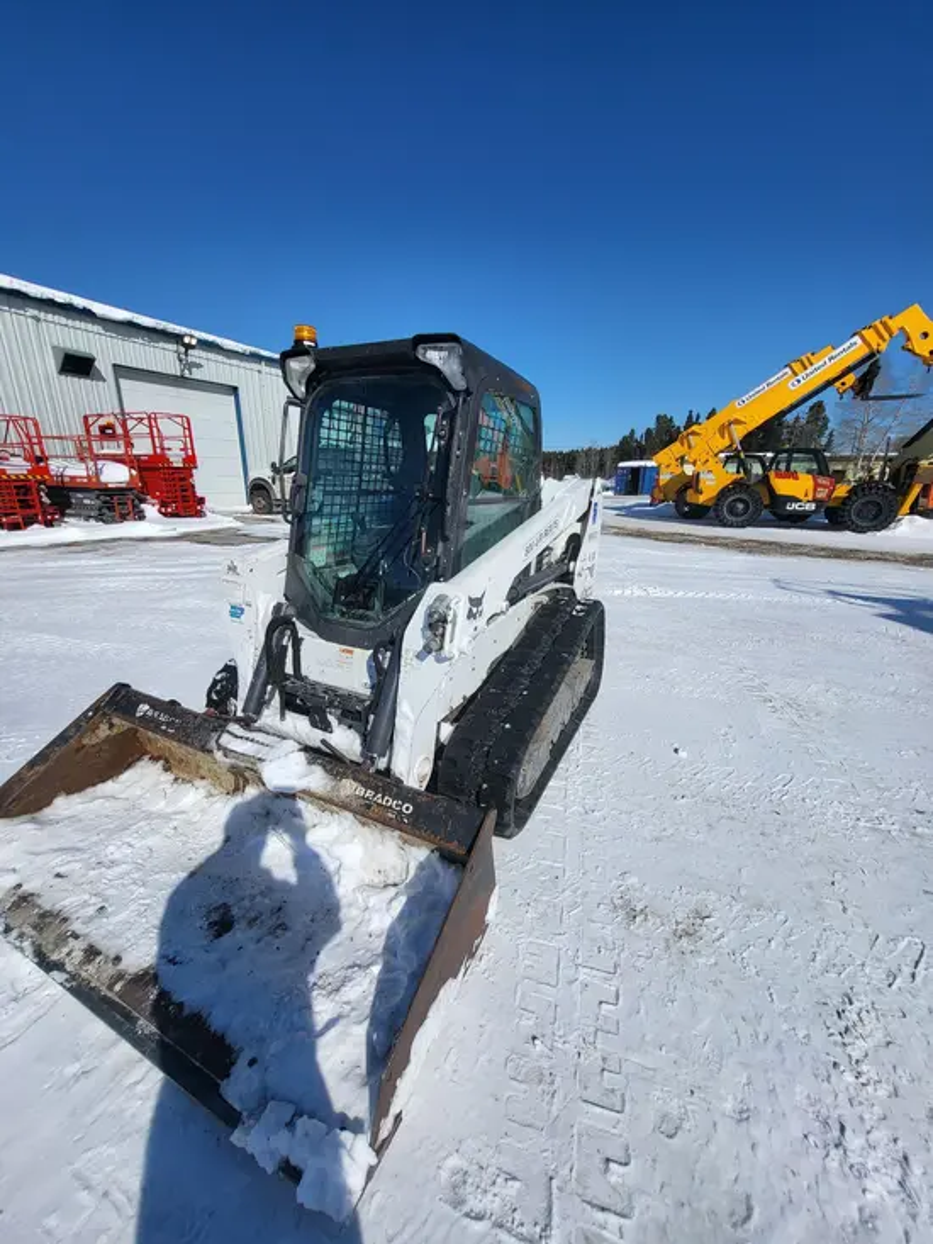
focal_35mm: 13
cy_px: 622
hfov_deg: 89.9
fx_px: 467
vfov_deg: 106.2
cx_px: 466
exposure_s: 1/2930
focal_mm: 1.74
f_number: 2.2
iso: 32
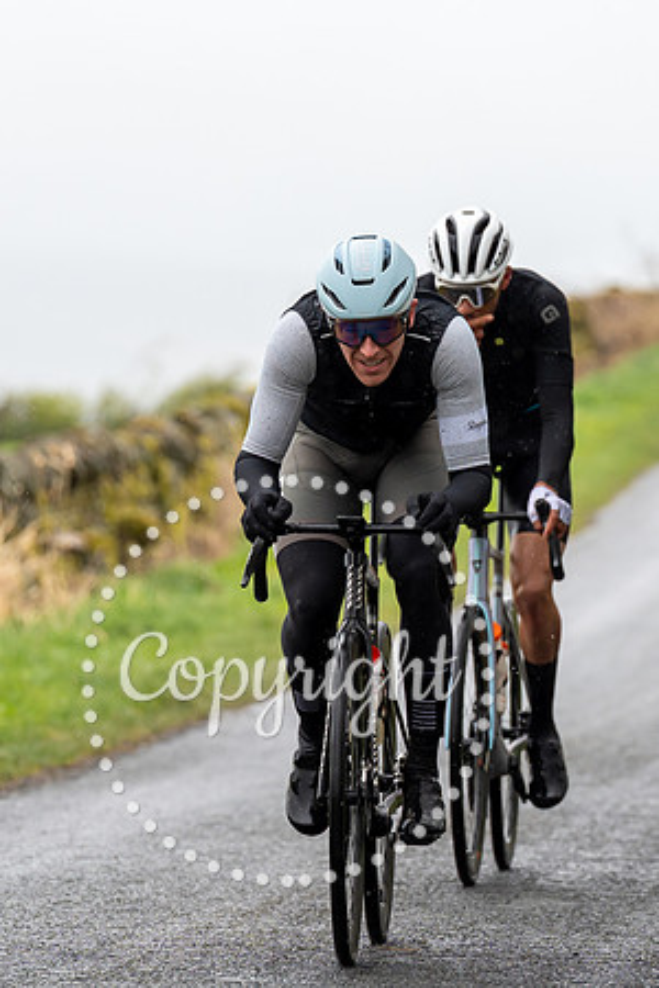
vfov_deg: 5.4
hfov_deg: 3.6
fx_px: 10495
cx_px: 395
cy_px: 350
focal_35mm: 382
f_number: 4
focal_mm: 185
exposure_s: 1/1000
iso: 400
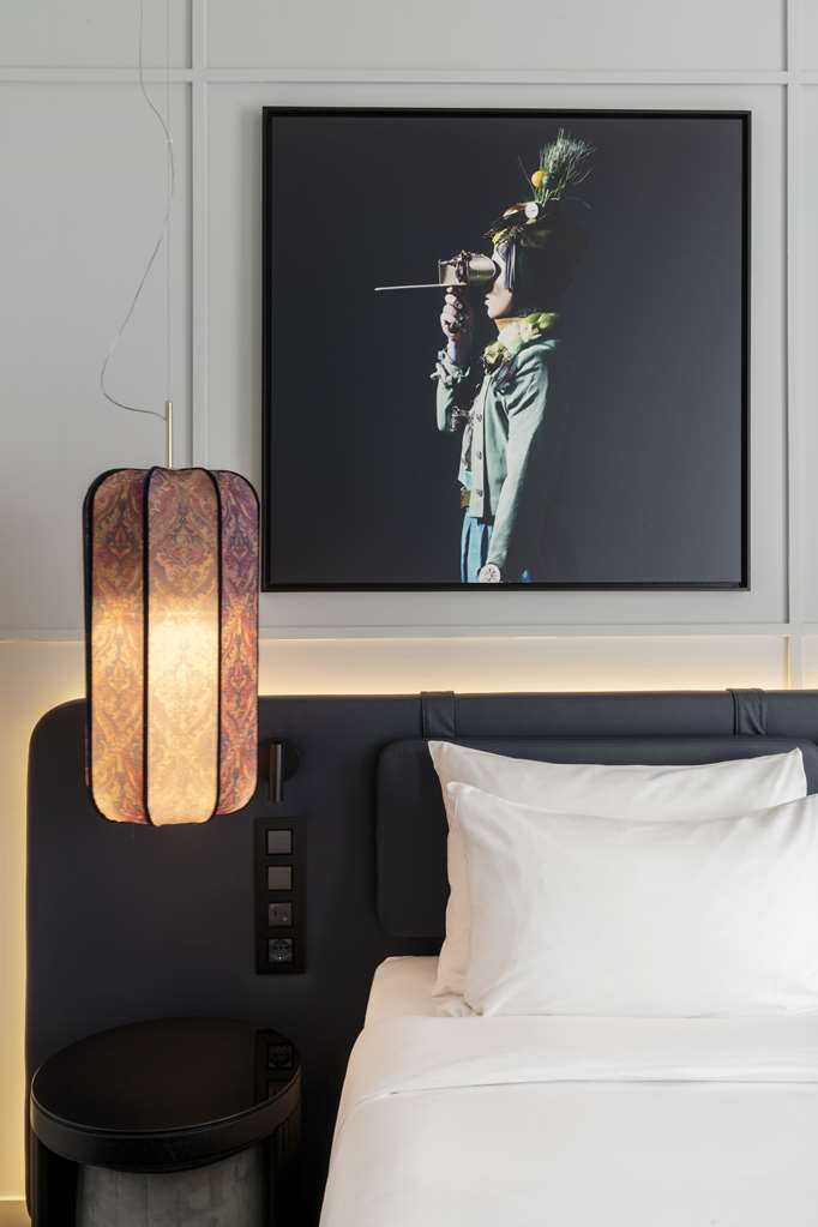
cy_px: 614
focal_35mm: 32
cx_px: 409
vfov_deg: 58.7
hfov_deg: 41.1
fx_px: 1091
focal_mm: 32
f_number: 16
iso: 200
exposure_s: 1/2
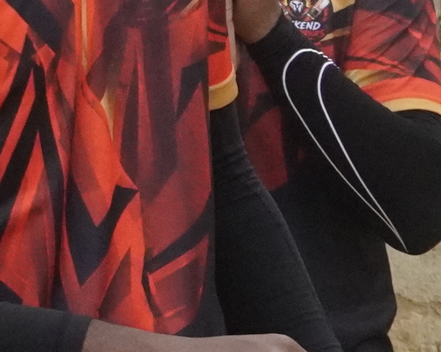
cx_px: -875
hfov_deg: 6.4
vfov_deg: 5.6
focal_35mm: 274
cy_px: -228
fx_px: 3580
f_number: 5.6
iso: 3200
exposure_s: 1/1000
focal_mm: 27
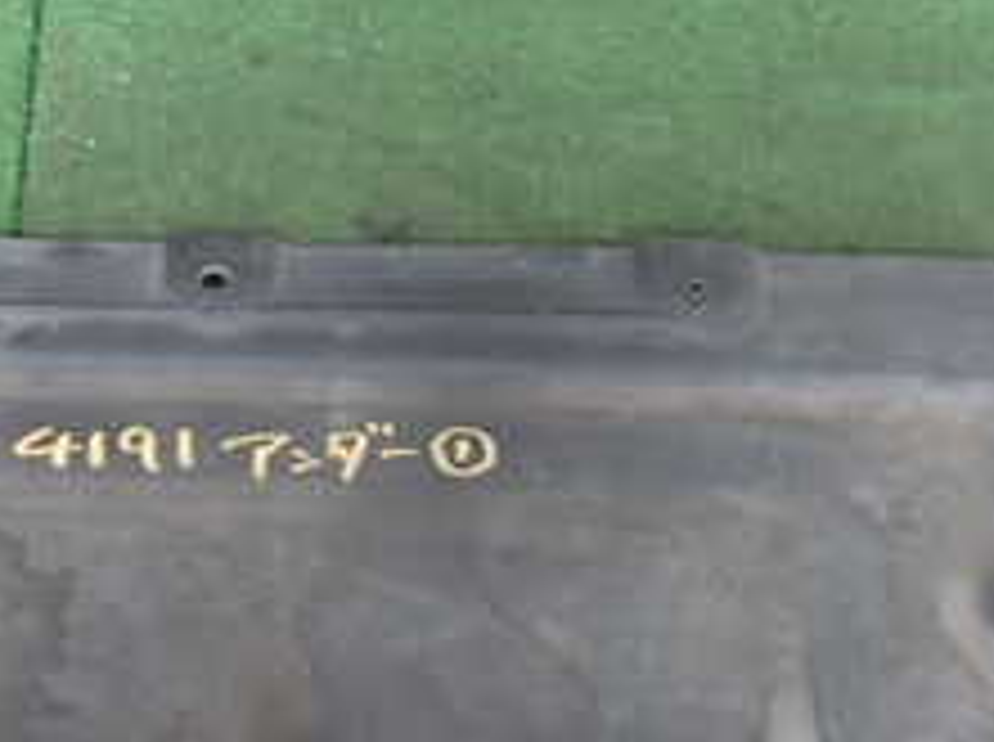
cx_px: 76
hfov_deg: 27.5
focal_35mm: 68
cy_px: 751
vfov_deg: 20.8
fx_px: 1949
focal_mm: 4.5
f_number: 2
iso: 200
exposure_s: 1/60
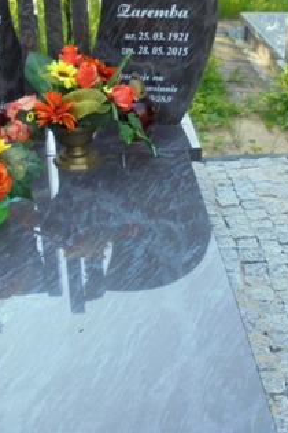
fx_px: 660
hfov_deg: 24.4
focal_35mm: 55
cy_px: 202
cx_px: 84
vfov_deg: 36.2
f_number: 3.5
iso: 100
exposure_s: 1/100
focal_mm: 4.6
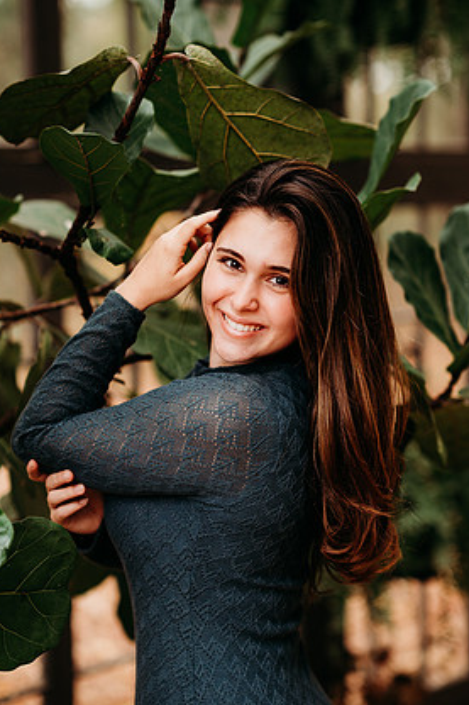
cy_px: 341
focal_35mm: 92
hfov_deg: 14.9
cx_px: 242
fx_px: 1799
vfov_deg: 22.1
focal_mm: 85
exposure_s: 1/320
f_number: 2.2
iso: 400
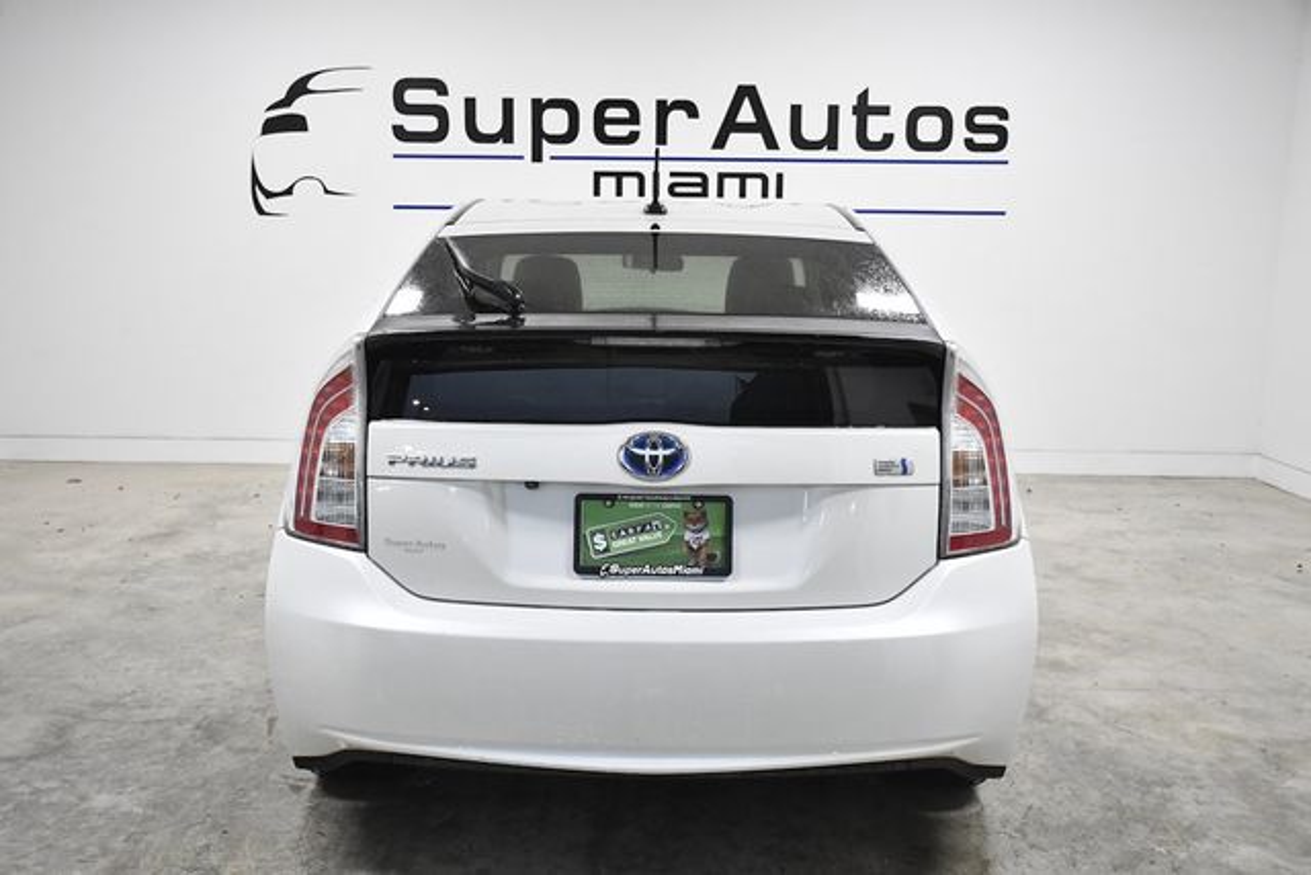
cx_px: 656
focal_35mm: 36
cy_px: 438
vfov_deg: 36.9
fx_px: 1311
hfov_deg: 53.1
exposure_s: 1/640
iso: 2500
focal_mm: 24
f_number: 4.5
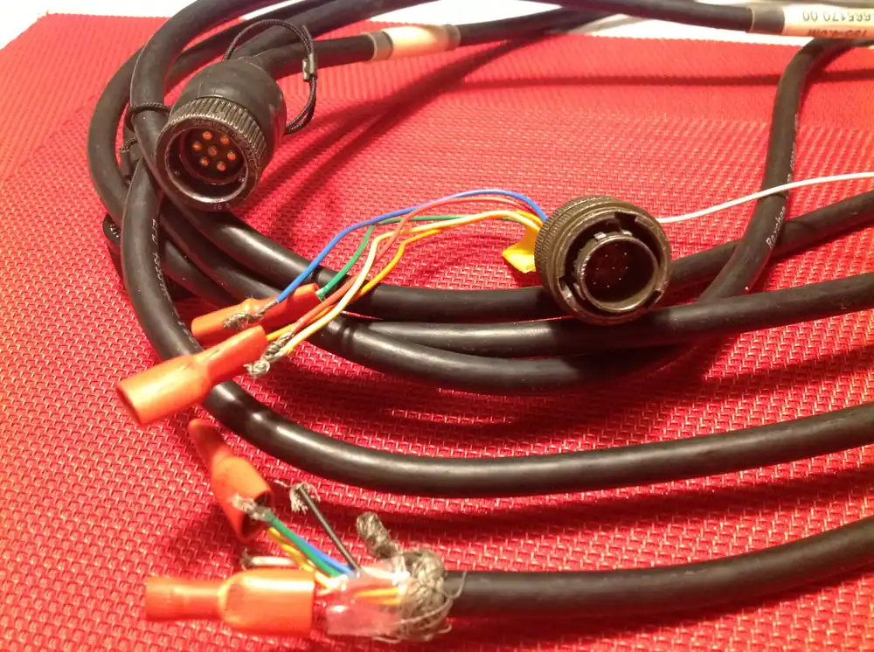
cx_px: 437
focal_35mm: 35
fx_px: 882
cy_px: 326
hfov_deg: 52.7
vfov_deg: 40.6
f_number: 2.4
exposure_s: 1/15
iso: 320
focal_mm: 4.28
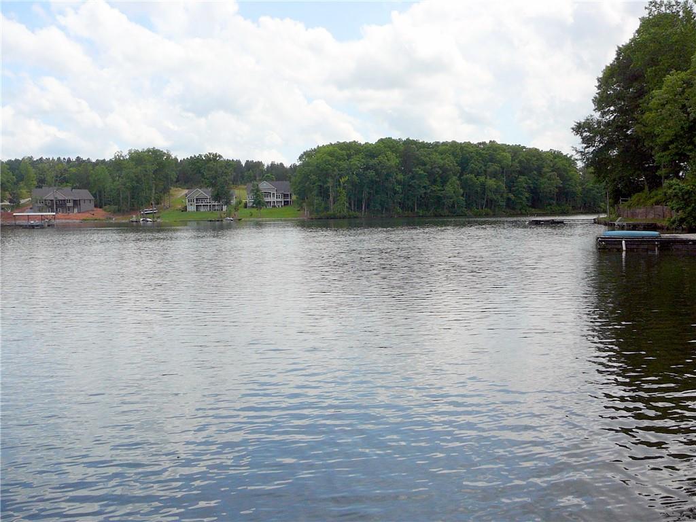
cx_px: 348
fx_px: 704
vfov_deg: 40.7
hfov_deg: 52.6
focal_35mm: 35
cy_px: 261
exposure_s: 1/500
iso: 80
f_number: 5
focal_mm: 5.2
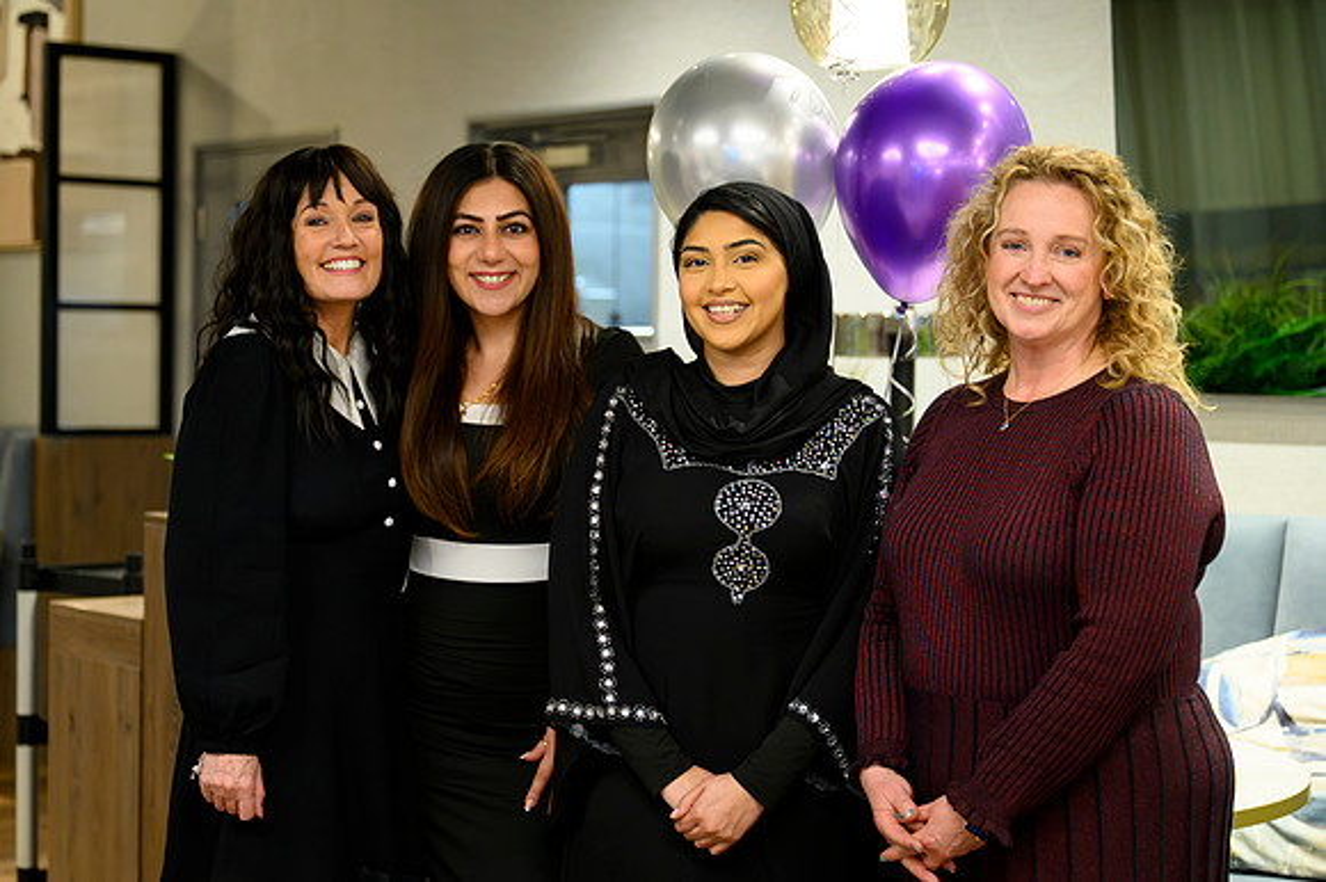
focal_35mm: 66
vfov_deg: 20.5
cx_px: 616
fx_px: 2445
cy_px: 410
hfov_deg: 30.3
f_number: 3.2
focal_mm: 62
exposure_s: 1/125
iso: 2500
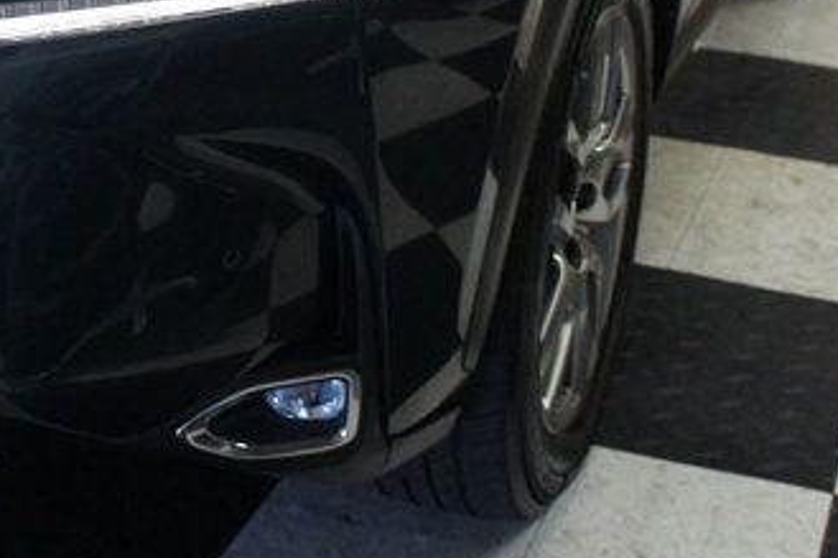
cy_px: -87
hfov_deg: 23.5
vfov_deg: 15.7
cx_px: 56
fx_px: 1954
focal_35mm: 84
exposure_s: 1/250
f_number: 3.5
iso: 1600
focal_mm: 18
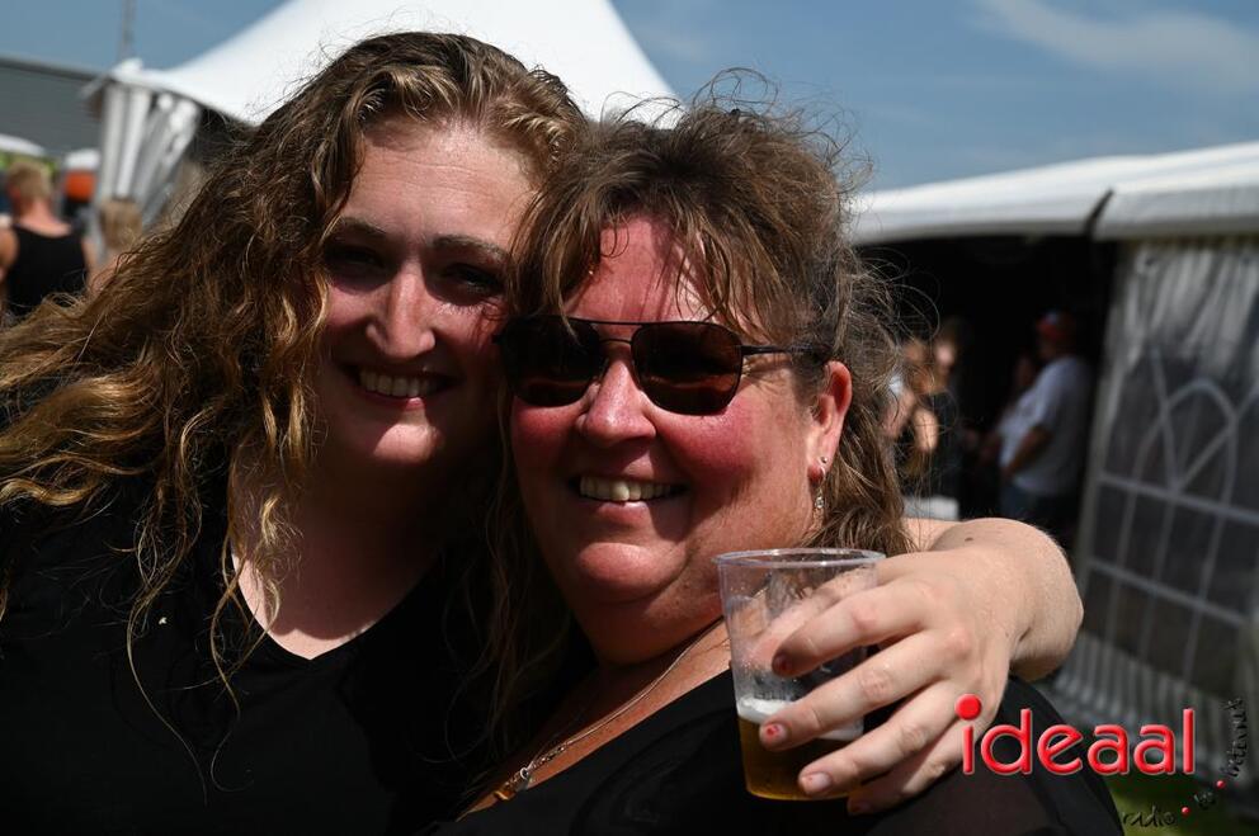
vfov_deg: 19.4
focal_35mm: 70
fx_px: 2445
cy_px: 418
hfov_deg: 28.9
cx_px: 630
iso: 400
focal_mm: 70
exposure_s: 1/1600
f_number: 10
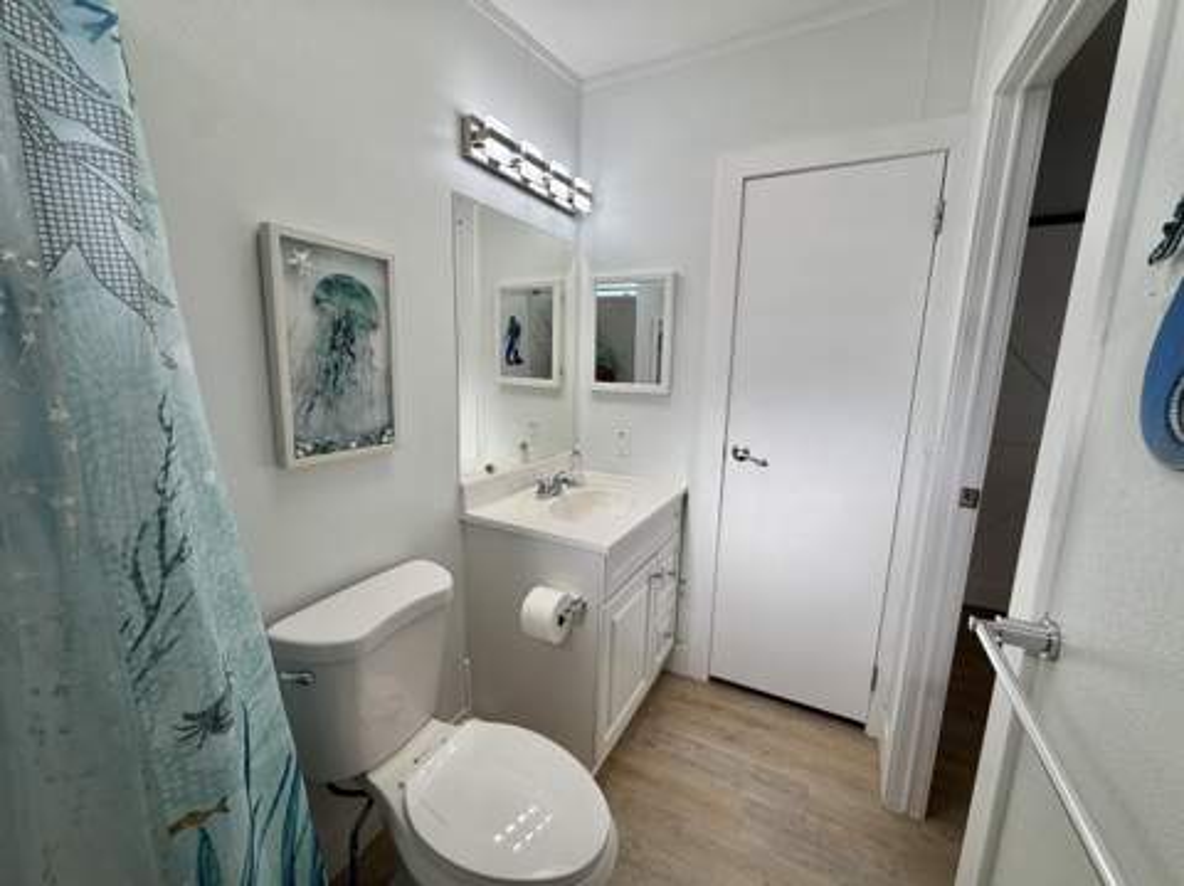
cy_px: 443
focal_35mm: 14
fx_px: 478
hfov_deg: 102.1
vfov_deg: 85.6
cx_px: 592
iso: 25
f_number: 2.2
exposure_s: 1/120
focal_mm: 2.22
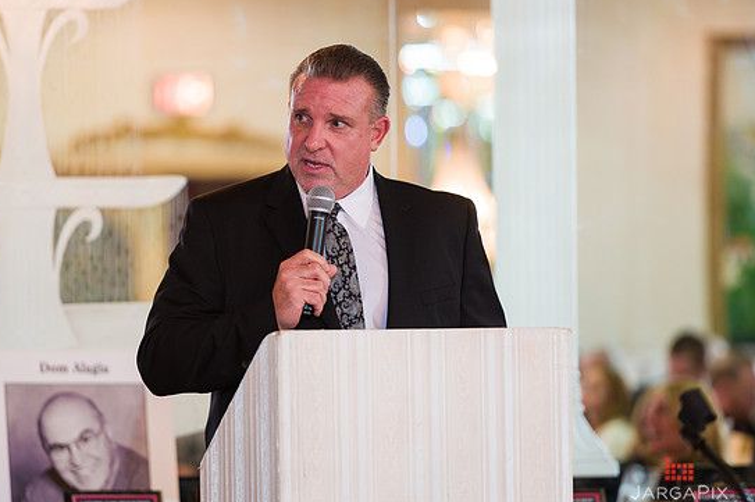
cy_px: 249
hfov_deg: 8.9
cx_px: 342
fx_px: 4861
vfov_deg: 5.9
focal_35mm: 232
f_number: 3.2
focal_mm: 200
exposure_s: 1/200
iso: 1250
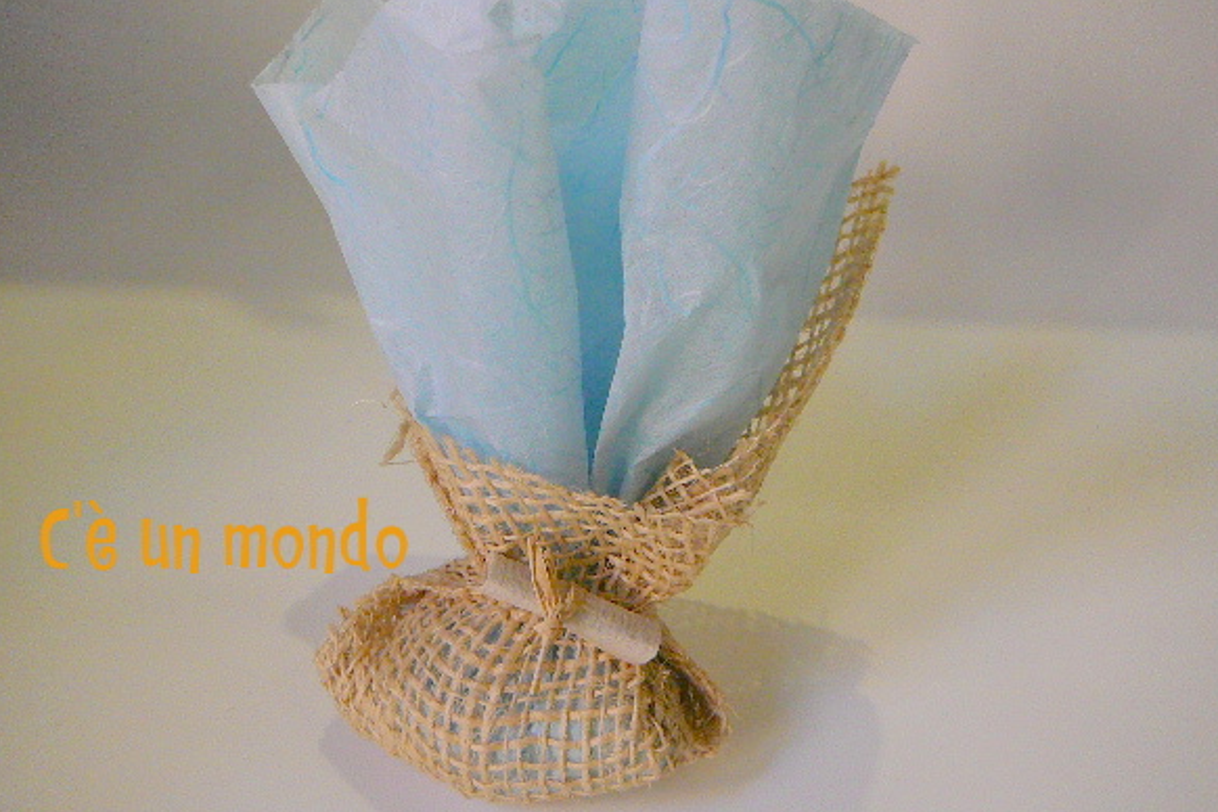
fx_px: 1353
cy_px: 398
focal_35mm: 40
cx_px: 576
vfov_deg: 33.4
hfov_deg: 48.4
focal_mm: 5.2
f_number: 2.8
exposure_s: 1/125
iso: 200
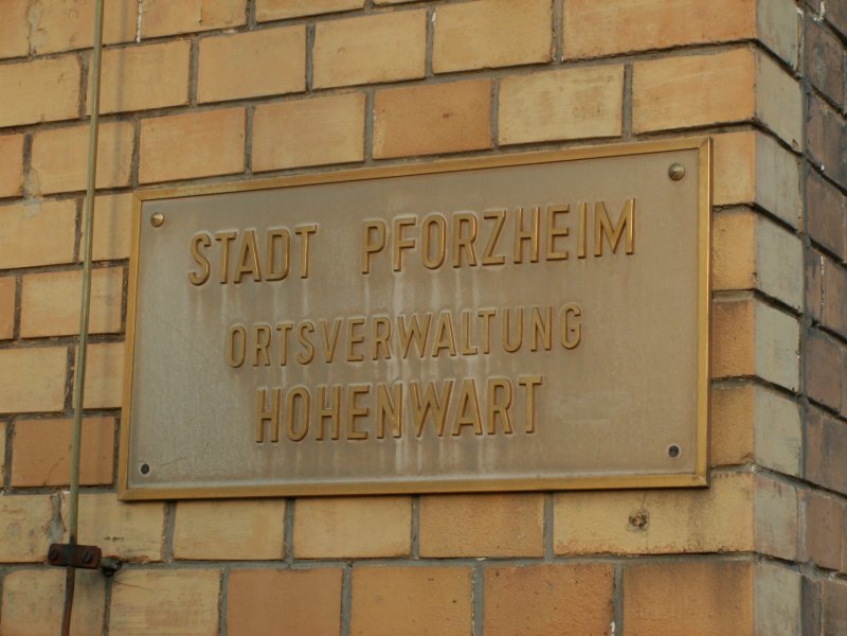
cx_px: 424
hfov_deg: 22.0
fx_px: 2178
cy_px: 318
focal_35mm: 89
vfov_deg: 16.6
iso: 50
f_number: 3.5
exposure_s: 1/100
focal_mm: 14.92
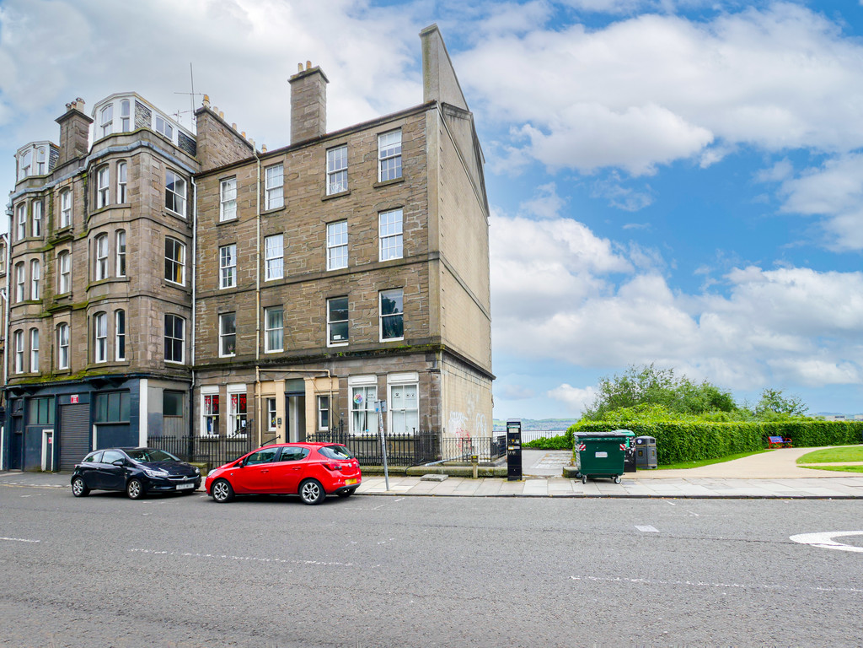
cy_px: 324
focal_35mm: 14
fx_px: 349
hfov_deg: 102.1
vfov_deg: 85.7
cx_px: 432
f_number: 6.3
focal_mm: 7
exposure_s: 1/250
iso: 200
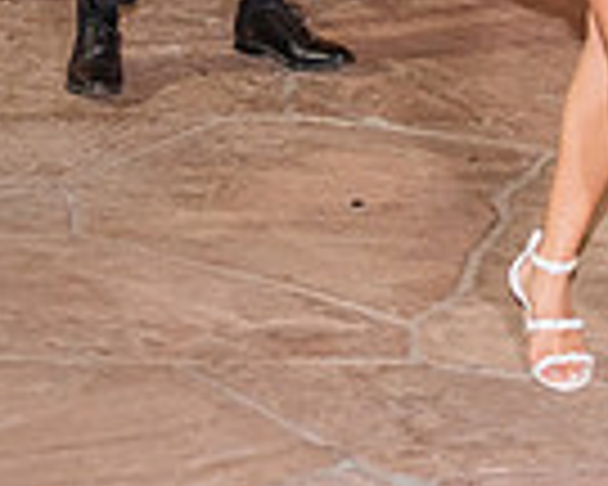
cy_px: -331
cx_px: 437
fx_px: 3059
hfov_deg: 11.3
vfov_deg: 8.8
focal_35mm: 170
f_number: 2.8
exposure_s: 1/125
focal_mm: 42
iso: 1250
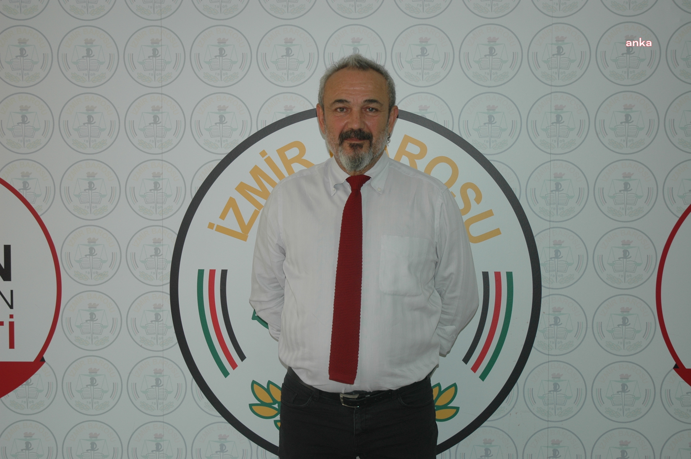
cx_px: 346
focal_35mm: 46
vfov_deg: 28.9
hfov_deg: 42.4
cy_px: 230
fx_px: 892
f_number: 4
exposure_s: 1/60
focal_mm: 31
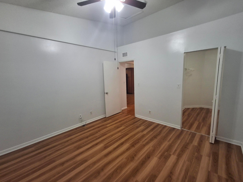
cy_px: 91
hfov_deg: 94.5
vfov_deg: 78.1
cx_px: 122
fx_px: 112
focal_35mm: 16
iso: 160
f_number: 2.2
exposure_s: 1/40
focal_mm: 1.64
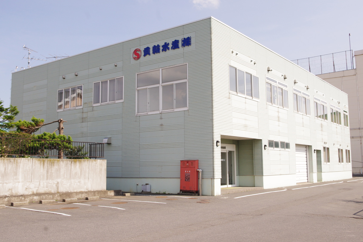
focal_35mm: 37
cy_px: 123
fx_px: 373
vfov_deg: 35.9
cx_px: 185
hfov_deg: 51.9
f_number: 8
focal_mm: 24.38
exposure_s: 1/640
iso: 400
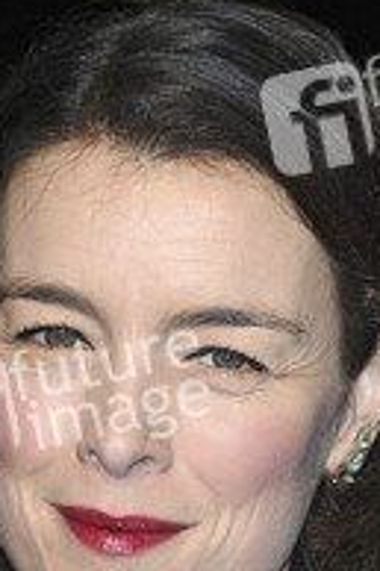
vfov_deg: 5.9
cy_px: 547
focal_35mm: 347
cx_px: 146
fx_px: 5504
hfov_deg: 4.0
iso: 400
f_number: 5
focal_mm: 112
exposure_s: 1/160
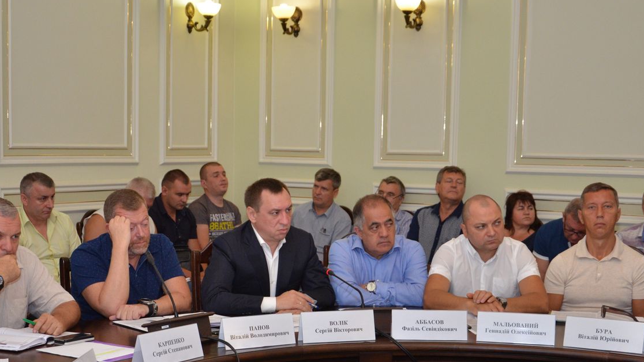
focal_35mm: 59
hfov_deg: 35.4
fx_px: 1008
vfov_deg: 20.3
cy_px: 261
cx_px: 298
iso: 1000
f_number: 4.2
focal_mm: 30
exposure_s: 1/250
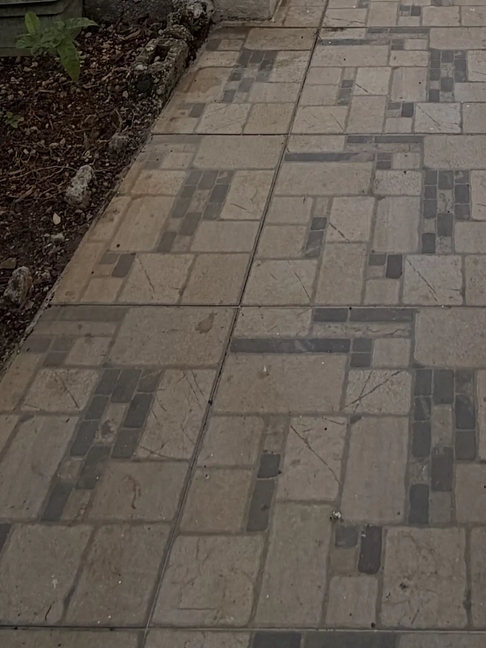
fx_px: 955
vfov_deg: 27.4
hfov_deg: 27.5
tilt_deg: -8.7
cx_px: 436
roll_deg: -0.5
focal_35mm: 51
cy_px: -300
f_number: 2.2
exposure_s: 1/686
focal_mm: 2.22
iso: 40
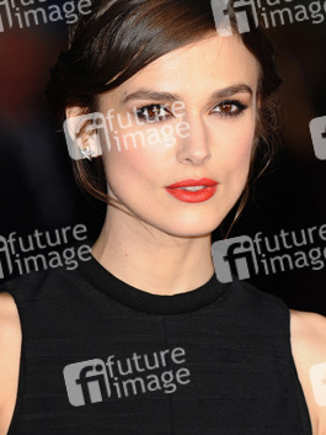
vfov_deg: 6.1
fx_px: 4104
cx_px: 163
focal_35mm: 327
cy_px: 192
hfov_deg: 4.5
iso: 320
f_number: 4.5
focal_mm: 200
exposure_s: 1/200
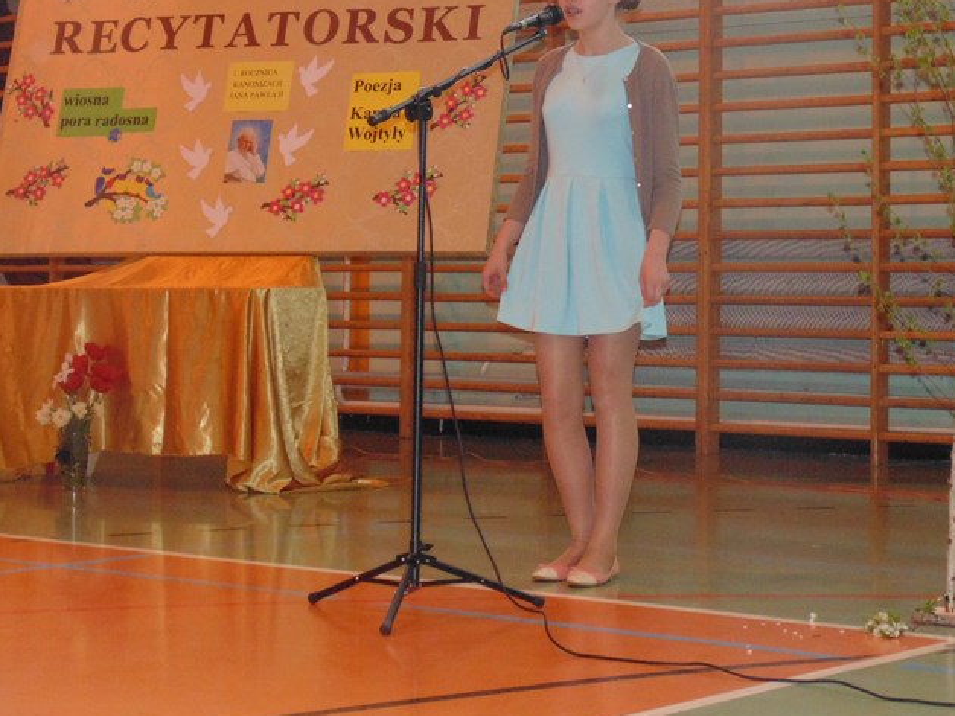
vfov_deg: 17.8
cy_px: 305
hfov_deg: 23.5
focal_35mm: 83
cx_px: 559
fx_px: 2289
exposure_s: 1/60
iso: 400
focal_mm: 11.7
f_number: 4.1
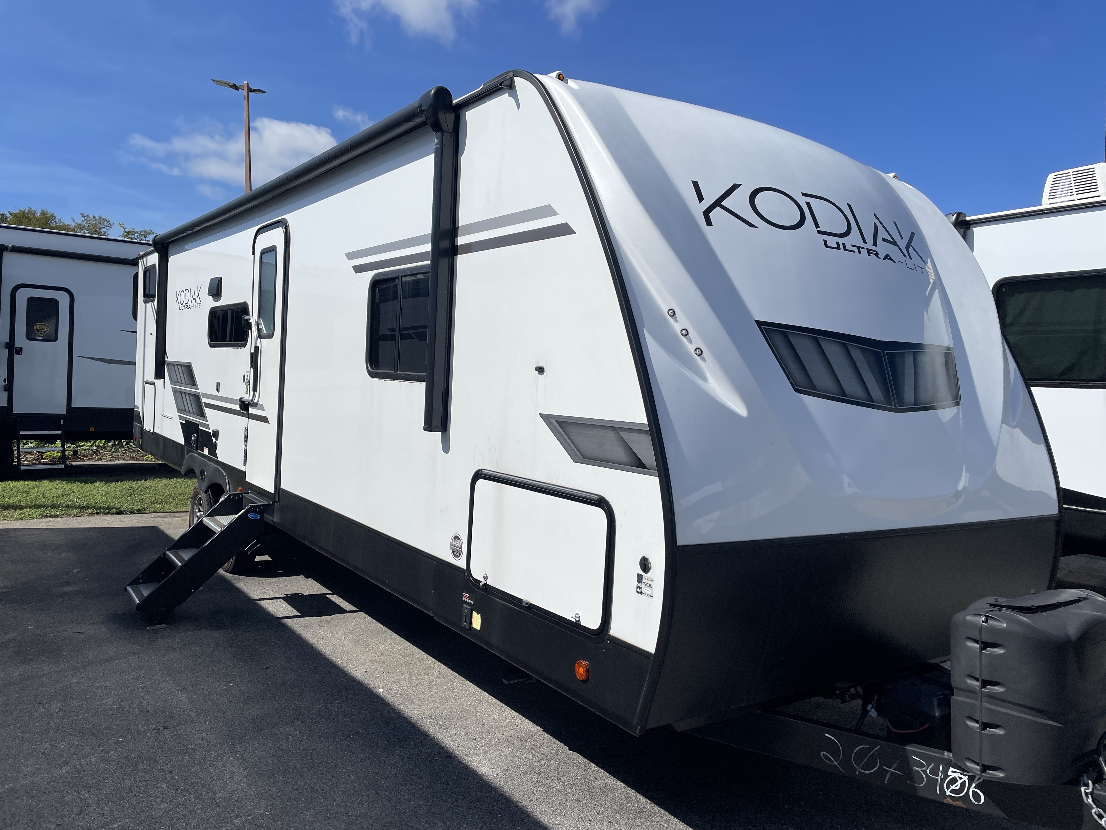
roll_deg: -2.0
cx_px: 553
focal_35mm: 26
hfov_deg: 67.3
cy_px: 415
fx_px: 831
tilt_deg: +0.6
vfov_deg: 53.1
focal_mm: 4.2
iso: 32
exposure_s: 1/7813
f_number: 1.6
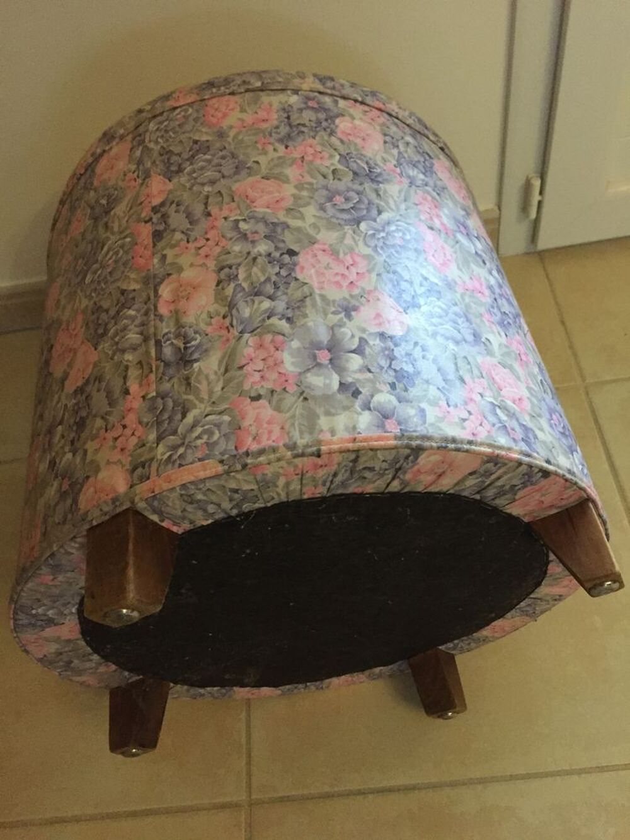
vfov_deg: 61.7
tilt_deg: -54.8
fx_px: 704
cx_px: 315
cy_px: 420
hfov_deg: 48.2
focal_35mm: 29
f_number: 2.2
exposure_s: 1/17
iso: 320
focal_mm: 4.15
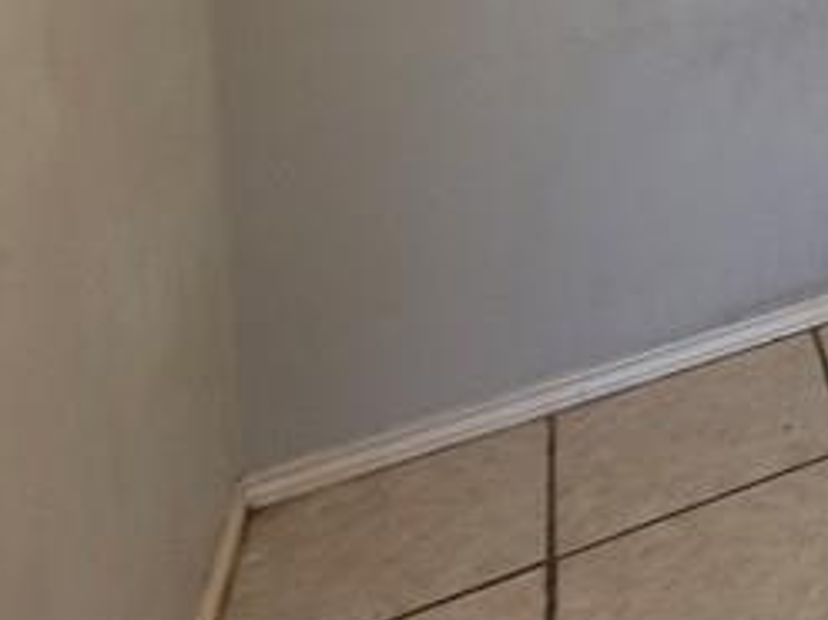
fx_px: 1291
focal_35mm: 54
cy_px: -429
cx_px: 1529
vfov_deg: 20.7
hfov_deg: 21.3
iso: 160
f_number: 1.9
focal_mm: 2.2
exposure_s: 1/120
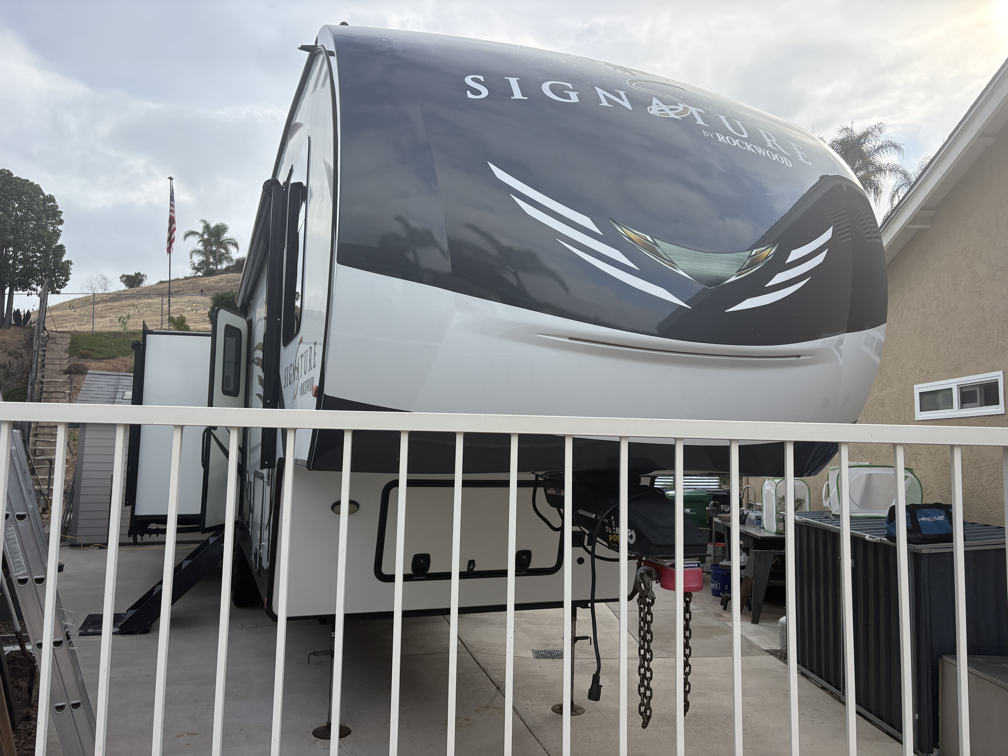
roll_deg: -0.1
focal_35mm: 26
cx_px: 504
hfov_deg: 67.3
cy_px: 378
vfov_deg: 53.1
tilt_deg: +5.0
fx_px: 757
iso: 64
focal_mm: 5.96
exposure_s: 1/1848
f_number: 1.6
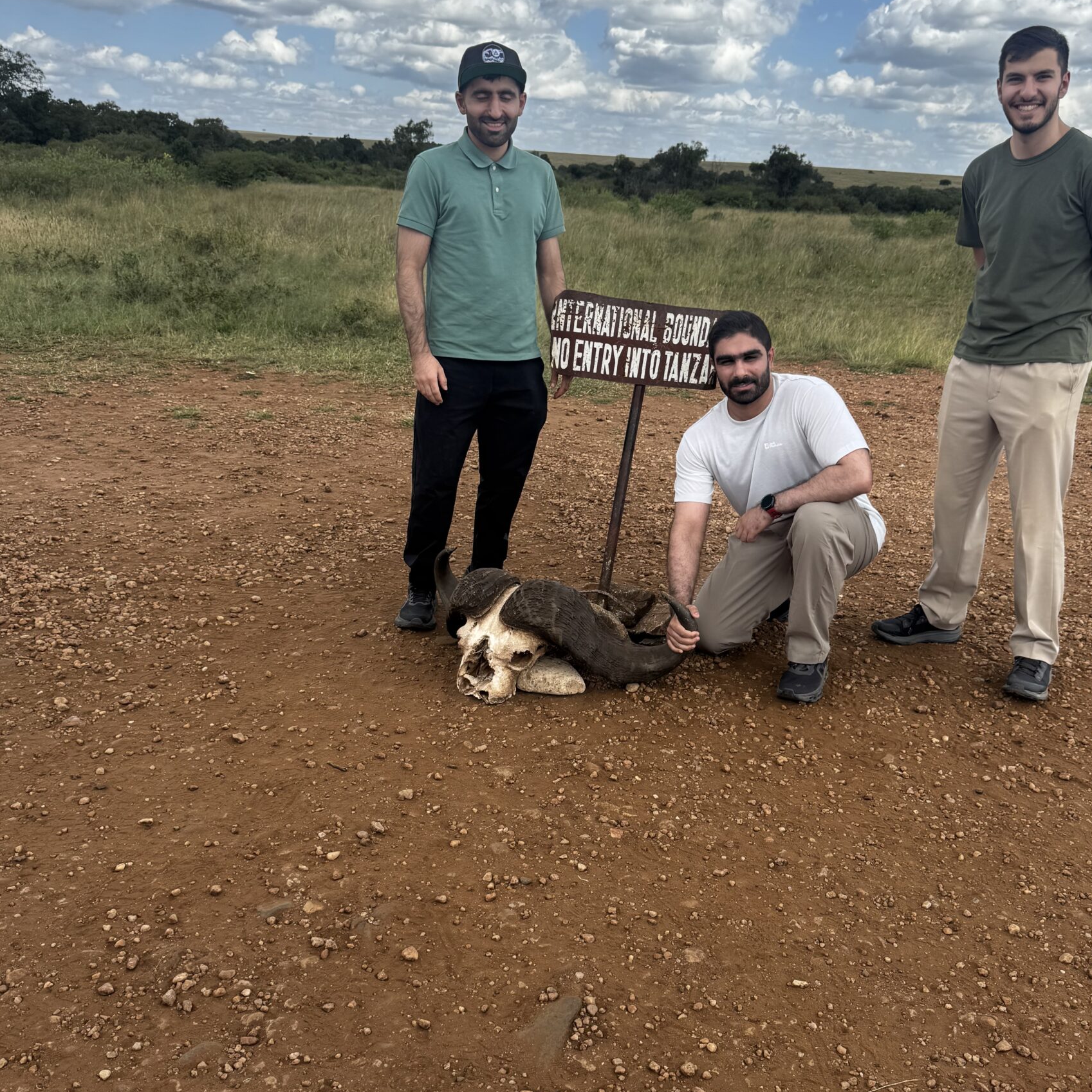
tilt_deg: -21.7
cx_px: 607
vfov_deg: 51.0
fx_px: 1142
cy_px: 615
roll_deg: -2.3
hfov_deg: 51.0
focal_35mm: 32
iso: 80
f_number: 1.78
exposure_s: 1/2604
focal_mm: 6.76
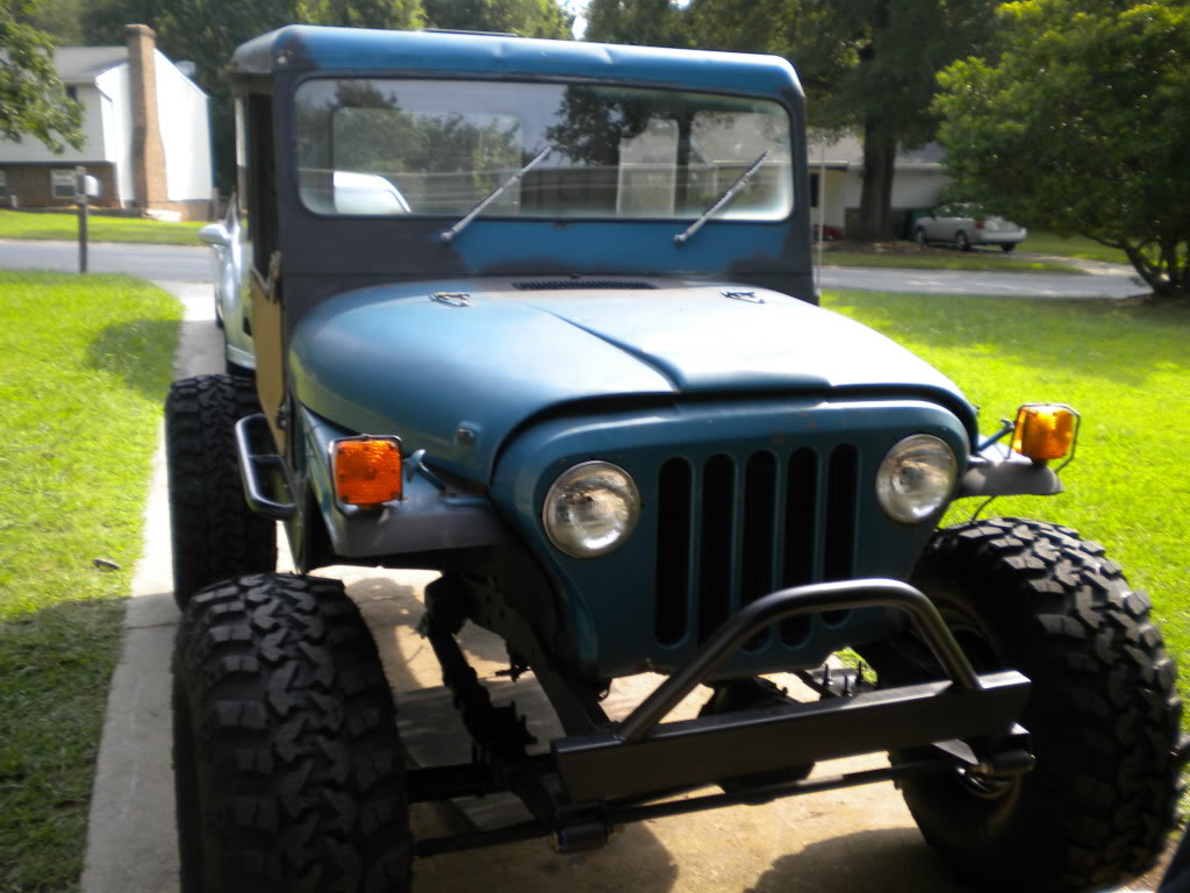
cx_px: 595
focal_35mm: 35
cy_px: 446
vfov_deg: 40.7
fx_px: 1203
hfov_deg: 52.6
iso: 80
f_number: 3.1
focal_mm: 6.3
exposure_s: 1/217
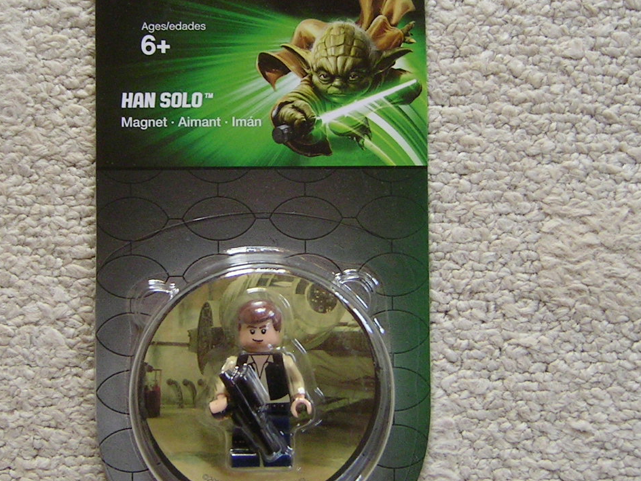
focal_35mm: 61
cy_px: 207
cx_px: 246
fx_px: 1130
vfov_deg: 24.0
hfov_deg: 31.6
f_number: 2.8
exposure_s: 1/30.2
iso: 100
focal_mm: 5.6
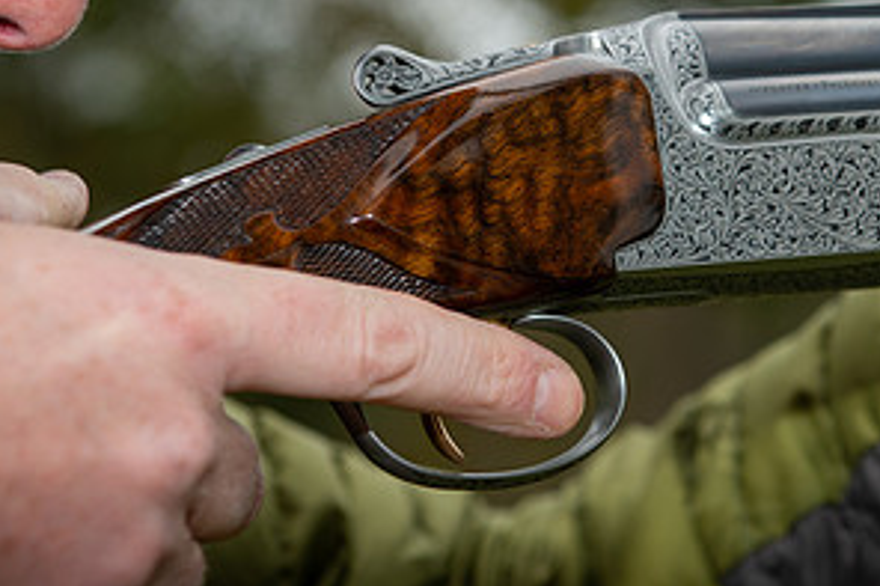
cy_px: 119
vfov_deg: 10.0
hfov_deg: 15.0
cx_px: 589
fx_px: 3347
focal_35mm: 137
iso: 320
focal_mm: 70
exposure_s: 1/250
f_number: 5
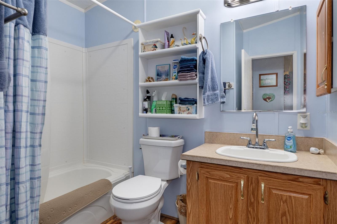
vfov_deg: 59.5
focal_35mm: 21
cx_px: 168
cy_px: 112
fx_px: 197
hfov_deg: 81.2
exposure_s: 1/5
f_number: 8
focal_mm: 14
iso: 320
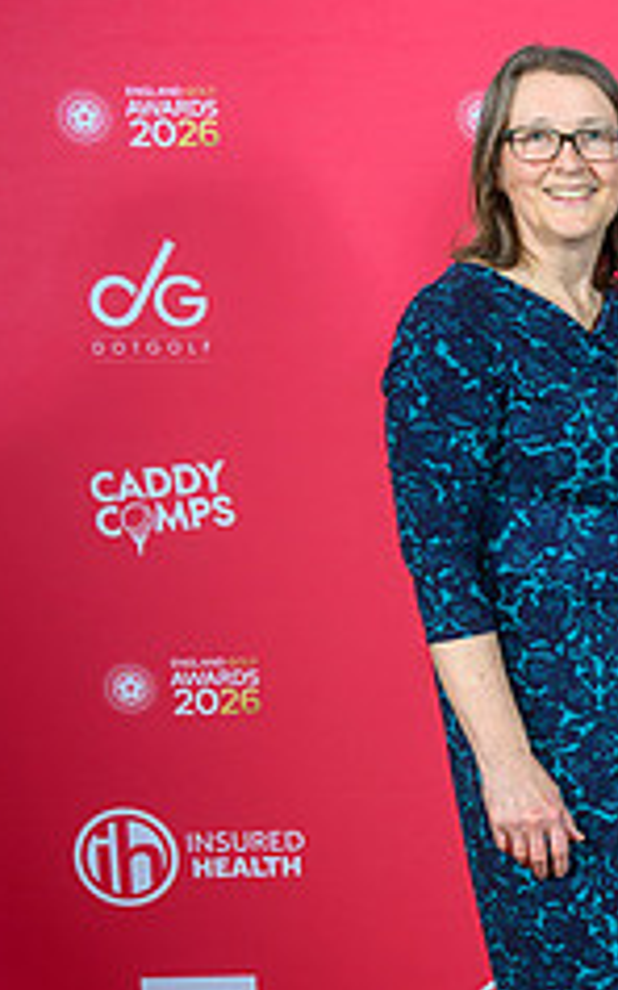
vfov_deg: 25.2
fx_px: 2211
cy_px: 558
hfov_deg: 13.2
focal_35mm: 82
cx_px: 1321
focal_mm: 27
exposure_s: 1/160
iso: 250
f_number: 5
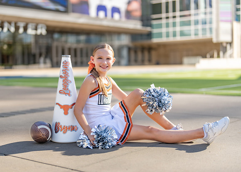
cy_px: 95
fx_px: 409
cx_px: 107
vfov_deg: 23.8
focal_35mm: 60
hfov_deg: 32.8
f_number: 1.2
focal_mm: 50
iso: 100
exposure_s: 1/3200
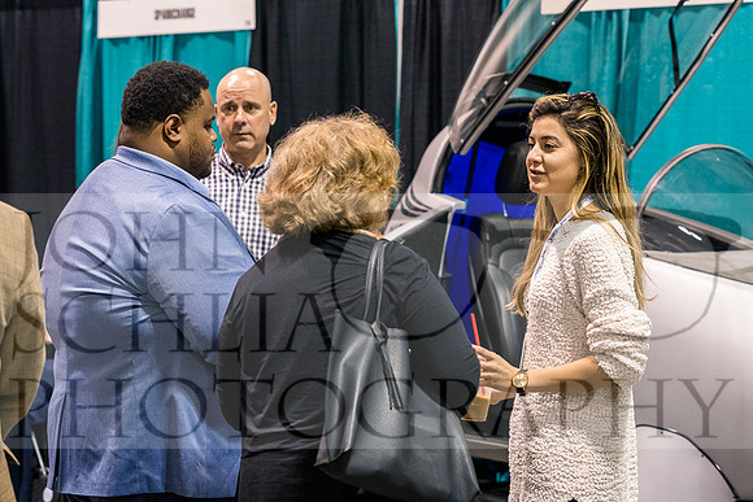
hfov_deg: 19.5
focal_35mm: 105
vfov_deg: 13.0
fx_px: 2197
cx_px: 376
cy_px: 251
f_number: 3.5
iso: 3200
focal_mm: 70
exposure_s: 1/160
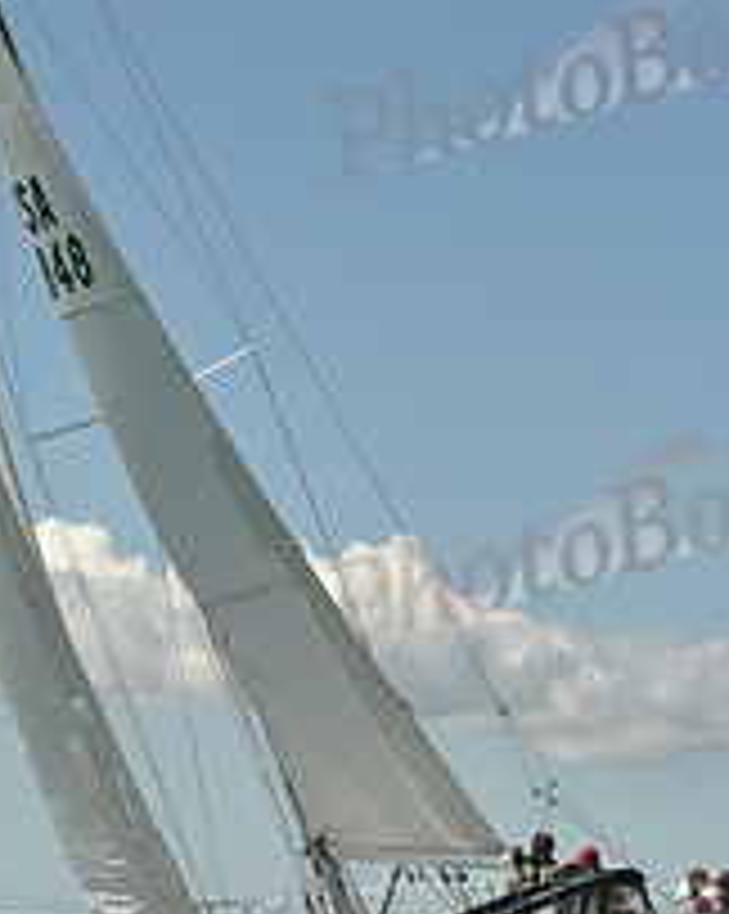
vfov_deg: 10.3
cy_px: 365
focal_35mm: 188
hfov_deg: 8.2
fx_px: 5078
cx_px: 97
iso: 320
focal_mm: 70
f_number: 13
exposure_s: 1/800
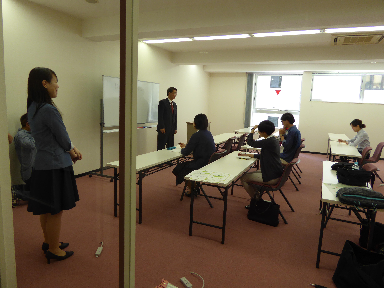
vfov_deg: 54.9
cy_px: 144
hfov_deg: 69.4
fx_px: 277
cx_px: 192
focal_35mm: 25
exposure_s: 1/60
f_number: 3.3
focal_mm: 4.3
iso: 125
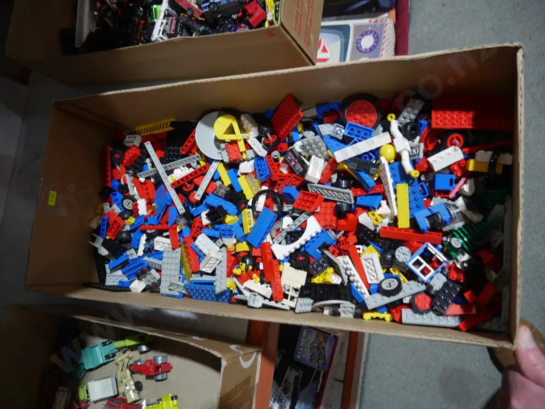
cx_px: 272
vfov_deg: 49.7
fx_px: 441
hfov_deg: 63.4
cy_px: 204
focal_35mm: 28
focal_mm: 14
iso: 400
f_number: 3.5
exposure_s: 1/60
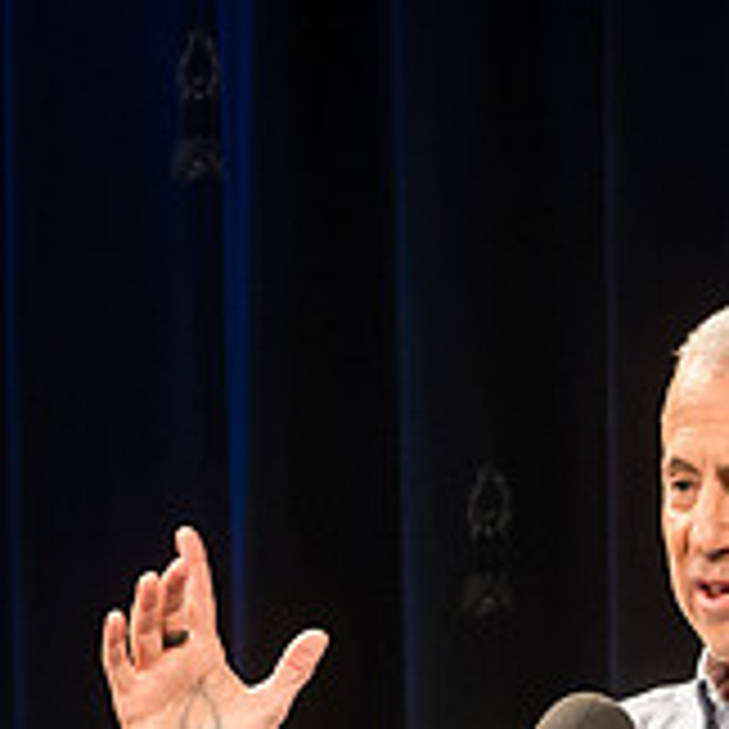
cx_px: 1066
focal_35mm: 244
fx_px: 5814
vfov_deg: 7.1
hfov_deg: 7.1
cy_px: 754
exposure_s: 1/320
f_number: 4
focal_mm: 80
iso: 3200
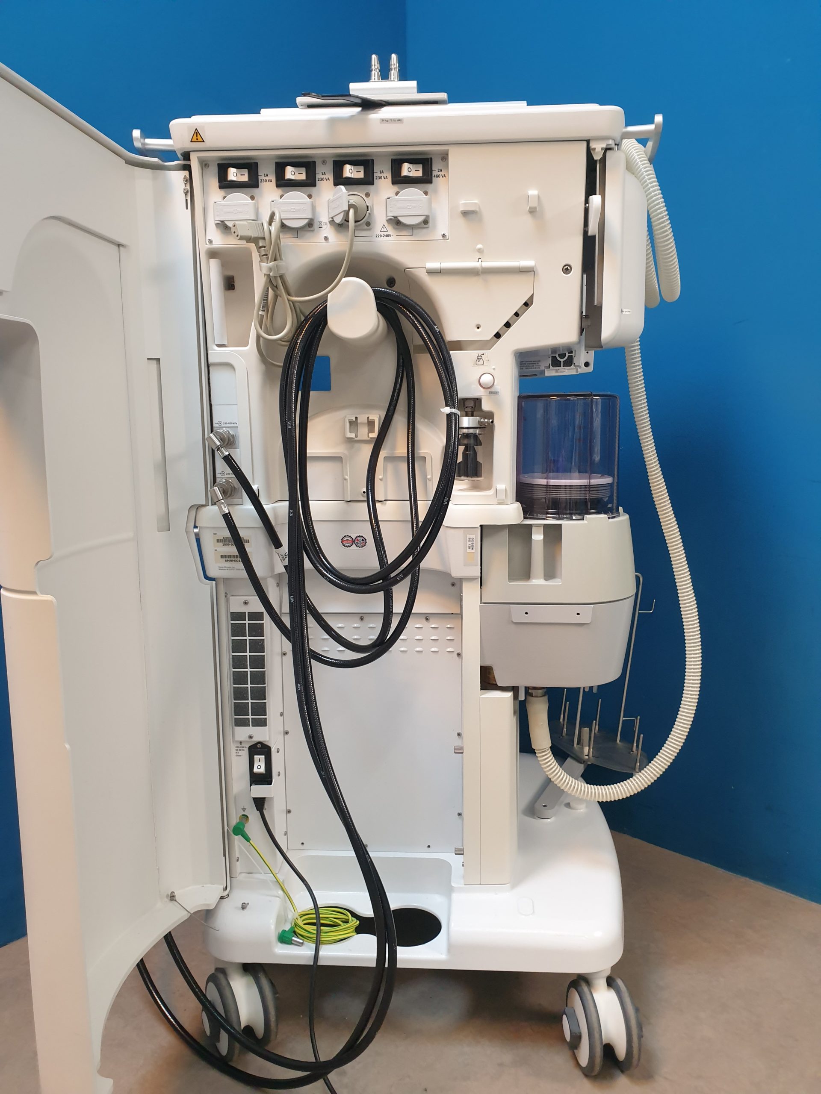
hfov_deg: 53.1
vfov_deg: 67.3
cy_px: 547
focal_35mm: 26
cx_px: 410
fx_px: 822
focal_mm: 4.3
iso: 250
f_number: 2.4
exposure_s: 1/50
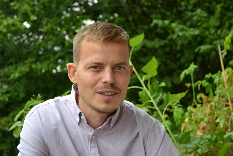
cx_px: 116
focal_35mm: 87
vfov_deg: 15.7
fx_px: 563
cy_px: 78
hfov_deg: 23.4
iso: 280
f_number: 5.6
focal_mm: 58
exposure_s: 1/125
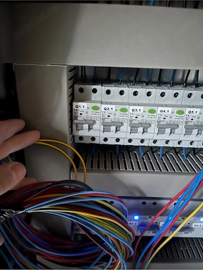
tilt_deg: -23.0
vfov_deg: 67.3
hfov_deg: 53.1
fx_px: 203
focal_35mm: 26
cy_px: 135
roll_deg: -3.8
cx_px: 102
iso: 1250
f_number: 1.6
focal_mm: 5.1
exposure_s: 1/9
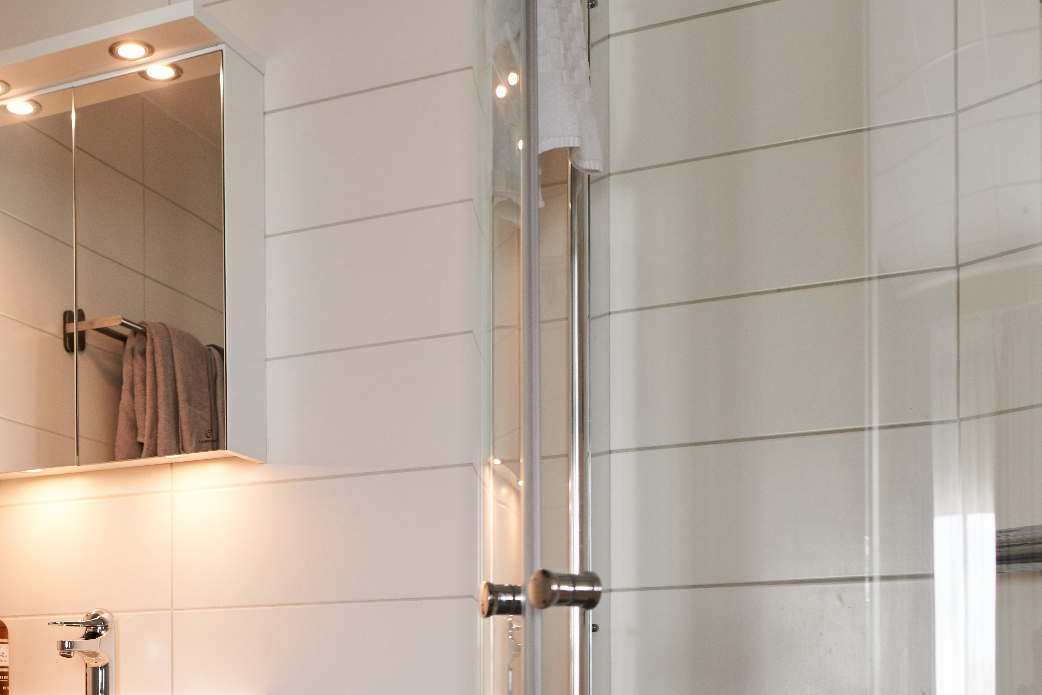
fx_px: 1447
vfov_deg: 25.6
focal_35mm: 50
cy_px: 704
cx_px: 223
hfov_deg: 38.3
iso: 200
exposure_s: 1/80
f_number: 3.2
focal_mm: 24
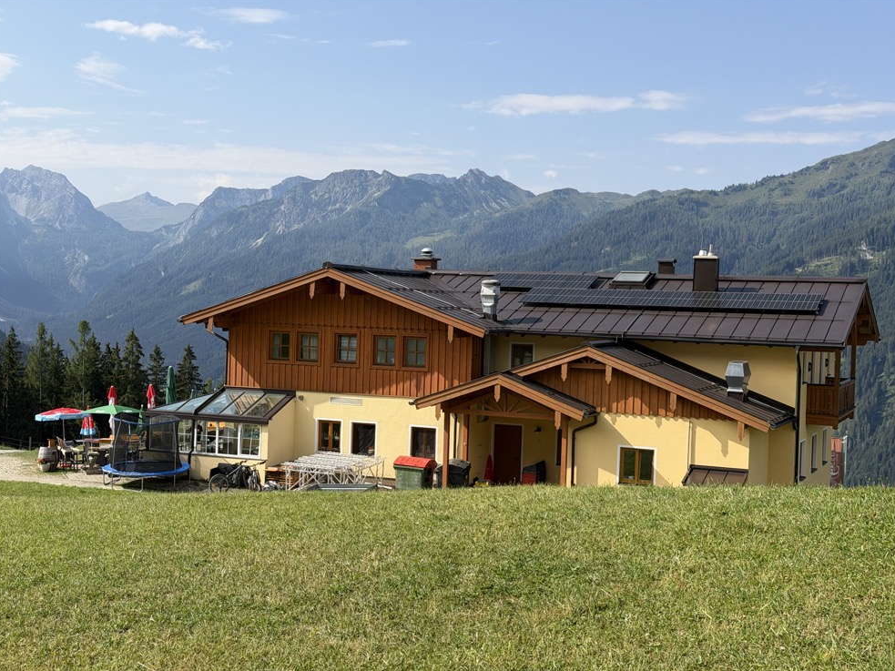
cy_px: 344
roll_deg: -1.8
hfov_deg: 38.2
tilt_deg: -2.5
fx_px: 1293
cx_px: 445
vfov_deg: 29.1
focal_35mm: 50
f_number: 1.78
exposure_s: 1/4329
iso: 64
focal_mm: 6.76
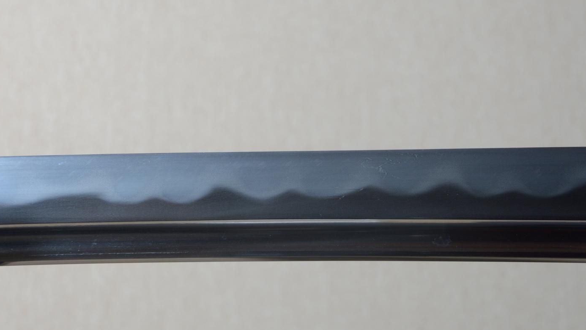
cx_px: 292
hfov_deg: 19.3
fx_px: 1725
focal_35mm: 111
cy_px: 167
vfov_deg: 10.9
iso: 400
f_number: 11
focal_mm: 70
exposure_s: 1/1.6
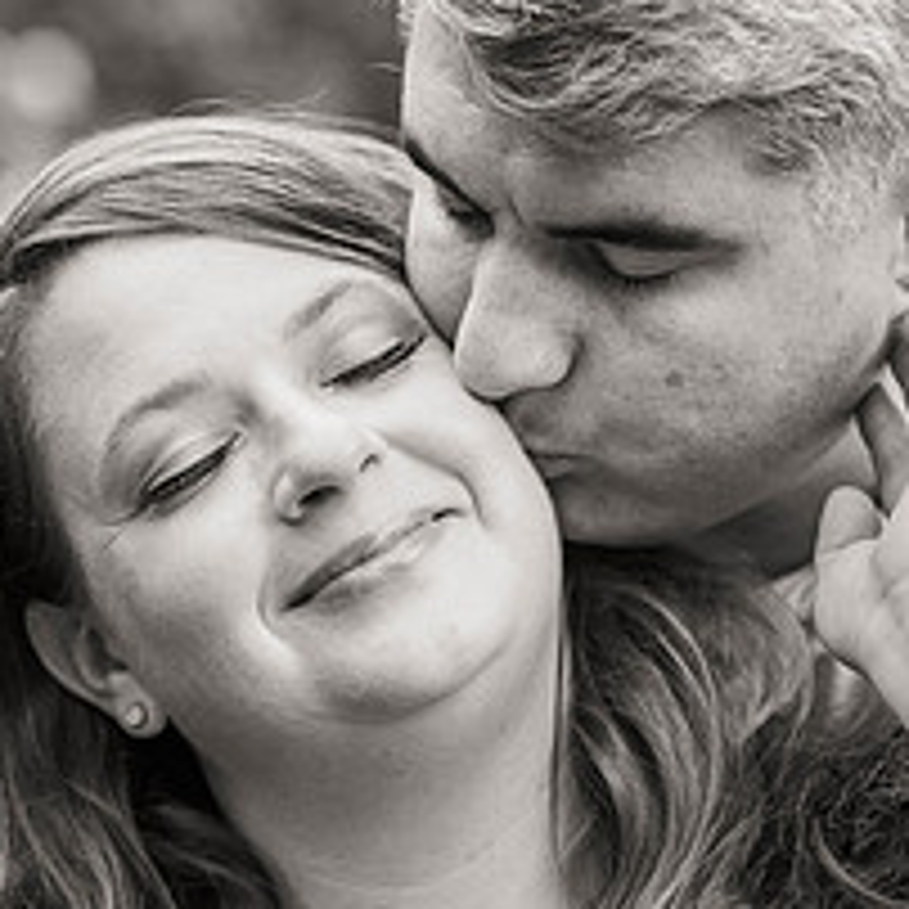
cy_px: 351
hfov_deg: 7.4
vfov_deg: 7.4
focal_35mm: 237
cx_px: 414
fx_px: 7041
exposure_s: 1/250
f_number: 3.2
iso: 800
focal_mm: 125
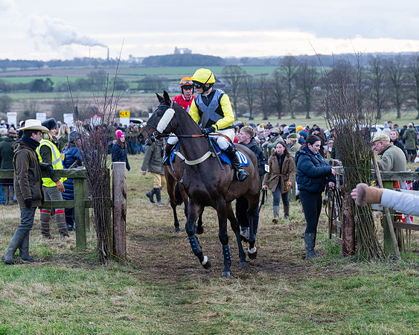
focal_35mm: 118
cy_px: 168
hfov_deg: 16.3
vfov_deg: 13.0
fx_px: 1467
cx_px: 238
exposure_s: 1/400
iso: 800
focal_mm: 70
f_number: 4
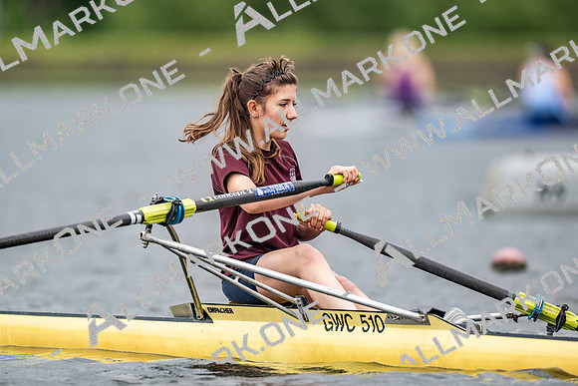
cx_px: 289
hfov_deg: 3.4
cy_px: 193
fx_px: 9635
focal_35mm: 600
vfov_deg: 2.3
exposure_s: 1/2500
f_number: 4
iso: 560
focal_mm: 600
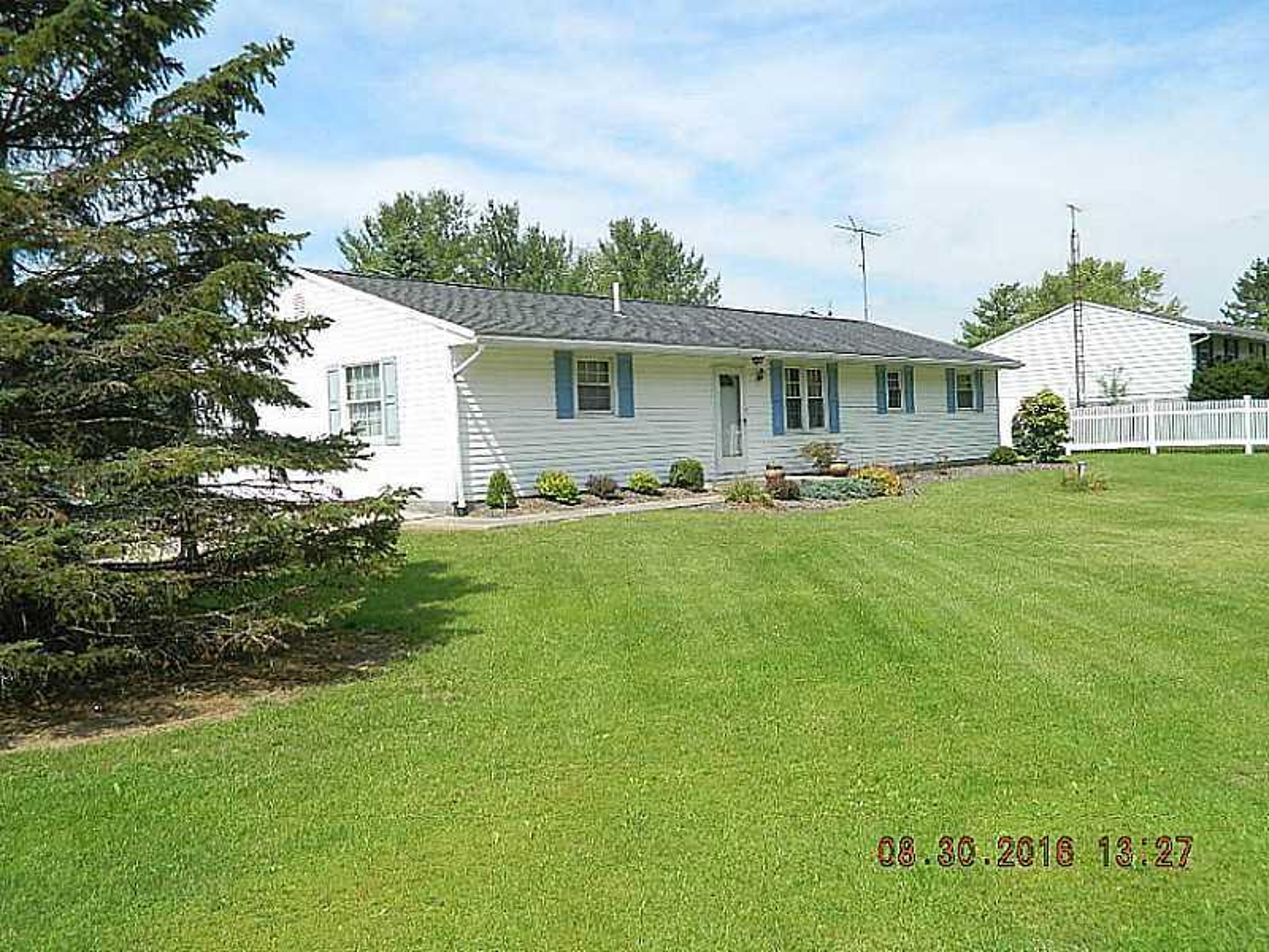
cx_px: 634
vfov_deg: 45.4
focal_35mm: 31
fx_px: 1136
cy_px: 476
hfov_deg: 58.4
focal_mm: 5.6
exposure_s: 1/1000
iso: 110
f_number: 3.2
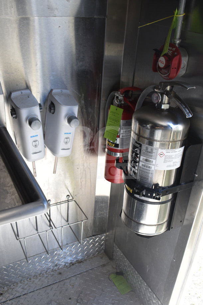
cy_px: 152
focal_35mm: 34
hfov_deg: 38.4
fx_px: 292
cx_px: 102
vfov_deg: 55.1
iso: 200
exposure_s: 1/100
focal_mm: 23
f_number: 5
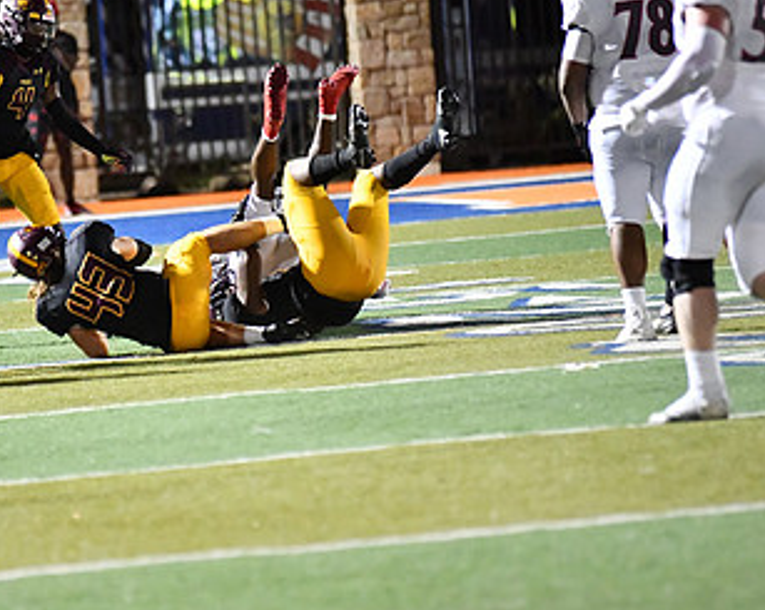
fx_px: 8030
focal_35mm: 355
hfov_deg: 5.5
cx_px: 172
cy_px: 243
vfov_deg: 4.4
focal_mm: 200
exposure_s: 1/1250
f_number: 2.8
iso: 11400
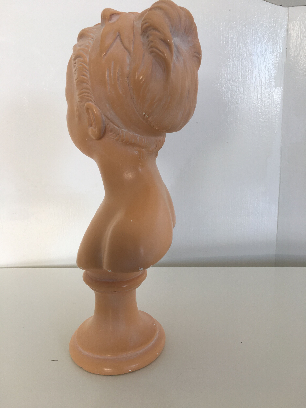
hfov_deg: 48.2
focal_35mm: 29
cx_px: 153
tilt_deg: -12.8
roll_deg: +0.7
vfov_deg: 61.7
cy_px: 204
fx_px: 342
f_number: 2.2
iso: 25
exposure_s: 1/50
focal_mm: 4.15
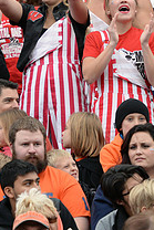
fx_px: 3747
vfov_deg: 3.5
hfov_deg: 2.4
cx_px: 34
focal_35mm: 585
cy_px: 33
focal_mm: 210
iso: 1600
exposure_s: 1/1250
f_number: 6.3
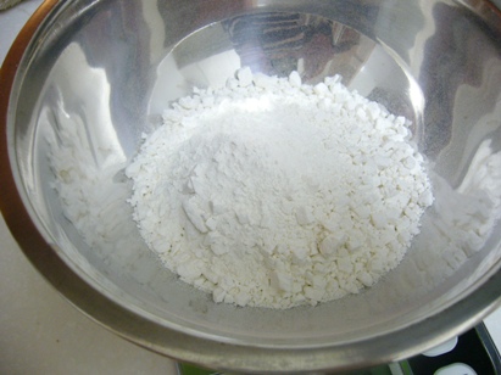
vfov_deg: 40.7
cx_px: 250
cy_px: 188
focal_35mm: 35
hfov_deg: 52.6
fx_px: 506
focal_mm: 5.8
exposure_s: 1/15
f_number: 2.8
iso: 160
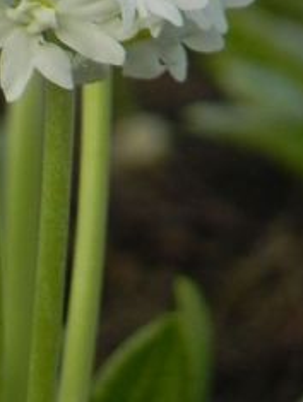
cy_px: -195
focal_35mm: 2304
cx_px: -185
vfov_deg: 0.9
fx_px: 26817
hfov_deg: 0.6
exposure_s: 1/320
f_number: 5
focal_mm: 120
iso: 160
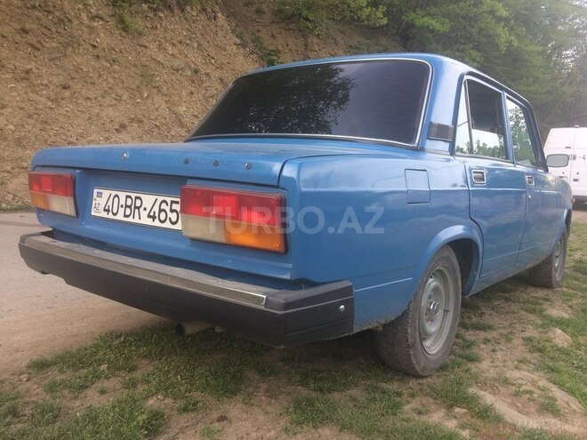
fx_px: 492
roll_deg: -0.9
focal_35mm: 29
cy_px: 220
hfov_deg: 61.7
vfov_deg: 48.2
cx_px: 294
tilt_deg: -4.3
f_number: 2.2
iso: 32
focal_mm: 4.15
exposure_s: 1/179
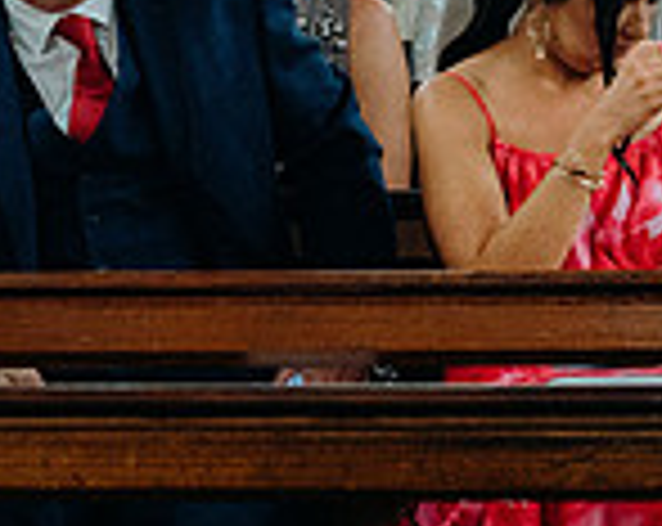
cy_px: 79
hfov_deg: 7.4
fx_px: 5084
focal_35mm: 260
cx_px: 149
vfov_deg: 5.9
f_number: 3.5
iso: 5000
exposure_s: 1/200
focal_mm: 70
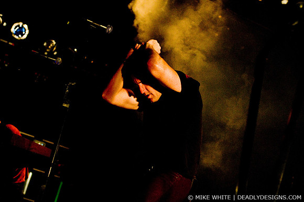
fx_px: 784
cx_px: 152
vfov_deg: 14.7
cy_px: 101
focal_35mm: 93
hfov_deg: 21.9
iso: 800
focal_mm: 62
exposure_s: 1/100
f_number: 3.2
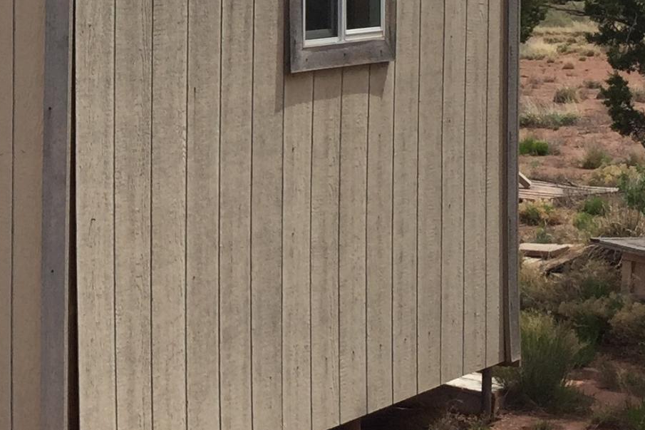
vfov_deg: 13.6
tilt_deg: -4.1
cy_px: 45
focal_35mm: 100
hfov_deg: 19.7
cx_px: -36
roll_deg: -0.1
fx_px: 1791
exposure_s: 1/3968
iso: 32
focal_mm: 4.15
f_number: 2.2
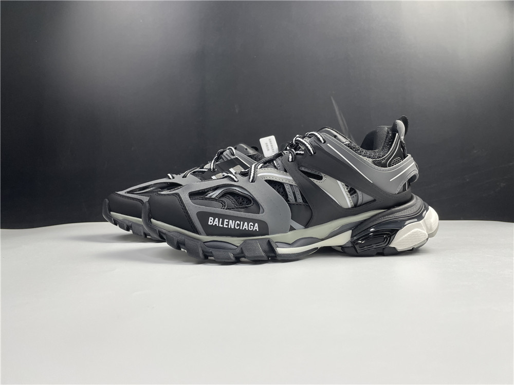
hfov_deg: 67.3
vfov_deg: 53.1
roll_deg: +1.2
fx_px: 386
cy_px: 192
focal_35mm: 26
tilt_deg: +3.2
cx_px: 257
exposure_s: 1/100
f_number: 1.6
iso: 64
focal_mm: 4.2
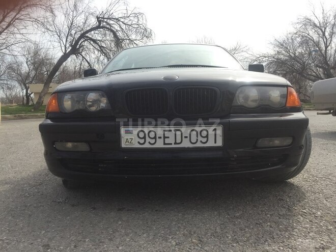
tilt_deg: -5.9
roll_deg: +0.1
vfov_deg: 48.2
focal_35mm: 29
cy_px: 126
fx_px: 281
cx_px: 168
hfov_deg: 61.7
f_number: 2.2
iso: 32
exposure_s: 1/1276
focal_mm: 4.15
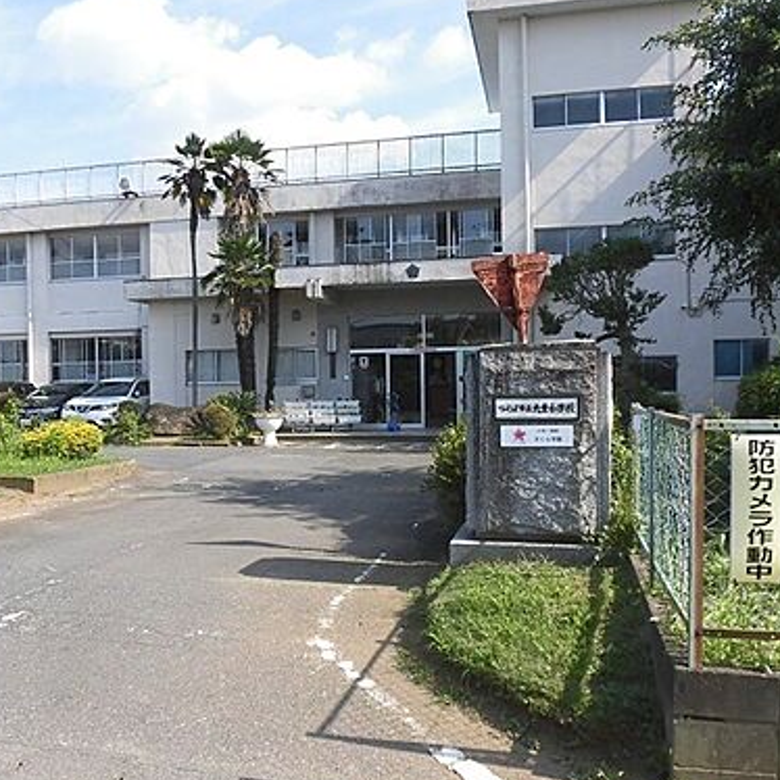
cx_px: 298
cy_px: 409
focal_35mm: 34
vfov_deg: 48.4
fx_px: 867
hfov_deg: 48.1
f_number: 3.1
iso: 100
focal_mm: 4.3
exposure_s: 1/800
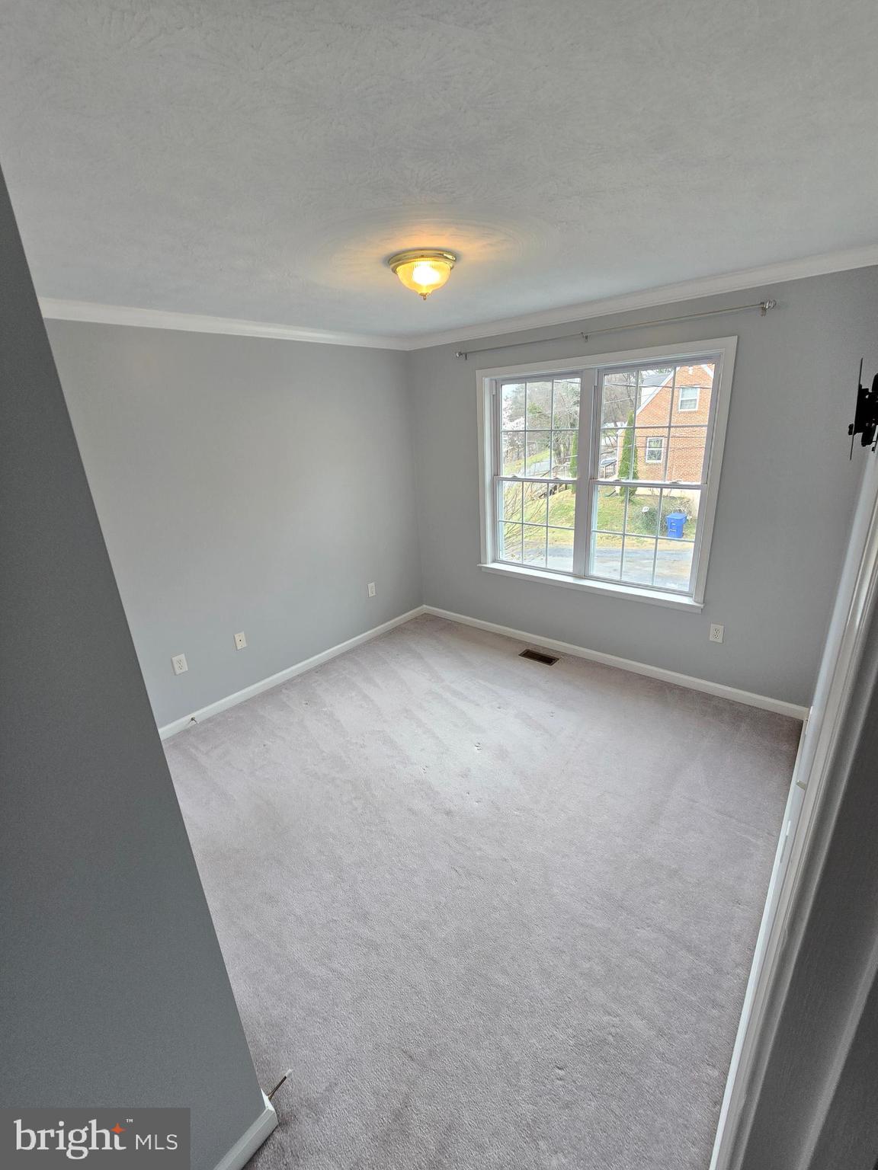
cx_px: 439
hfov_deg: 89.9
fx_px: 440
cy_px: 585
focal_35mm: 13
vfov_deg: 106.2
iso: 100
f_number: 2.2
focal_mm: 2.2
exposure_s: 1/60
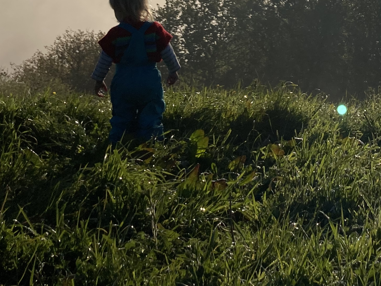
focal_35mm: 78
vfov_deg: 17.7
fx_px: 859
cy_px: -85
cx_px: 379
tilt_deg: +1.2
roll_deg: +0.2
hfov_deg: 24.0
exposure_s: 1/9615
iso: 20
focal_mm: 3.99
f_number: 1.8
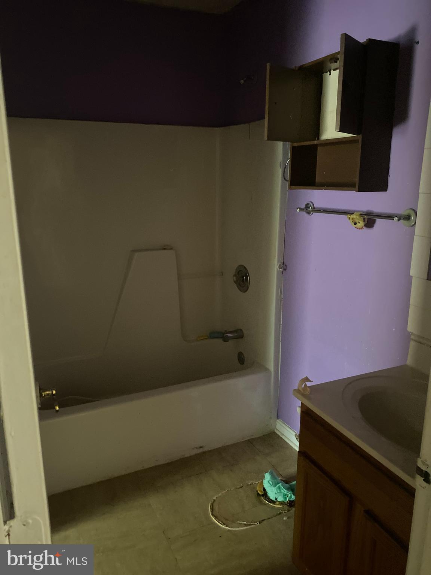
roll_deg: +1.2
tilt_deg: -13.8
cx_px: 216
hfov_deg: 53.1
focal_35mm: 26
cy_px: 288
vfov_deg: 67.3
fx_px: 432
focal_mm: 4.25
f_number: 1.8
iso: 1000
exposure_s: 1/21
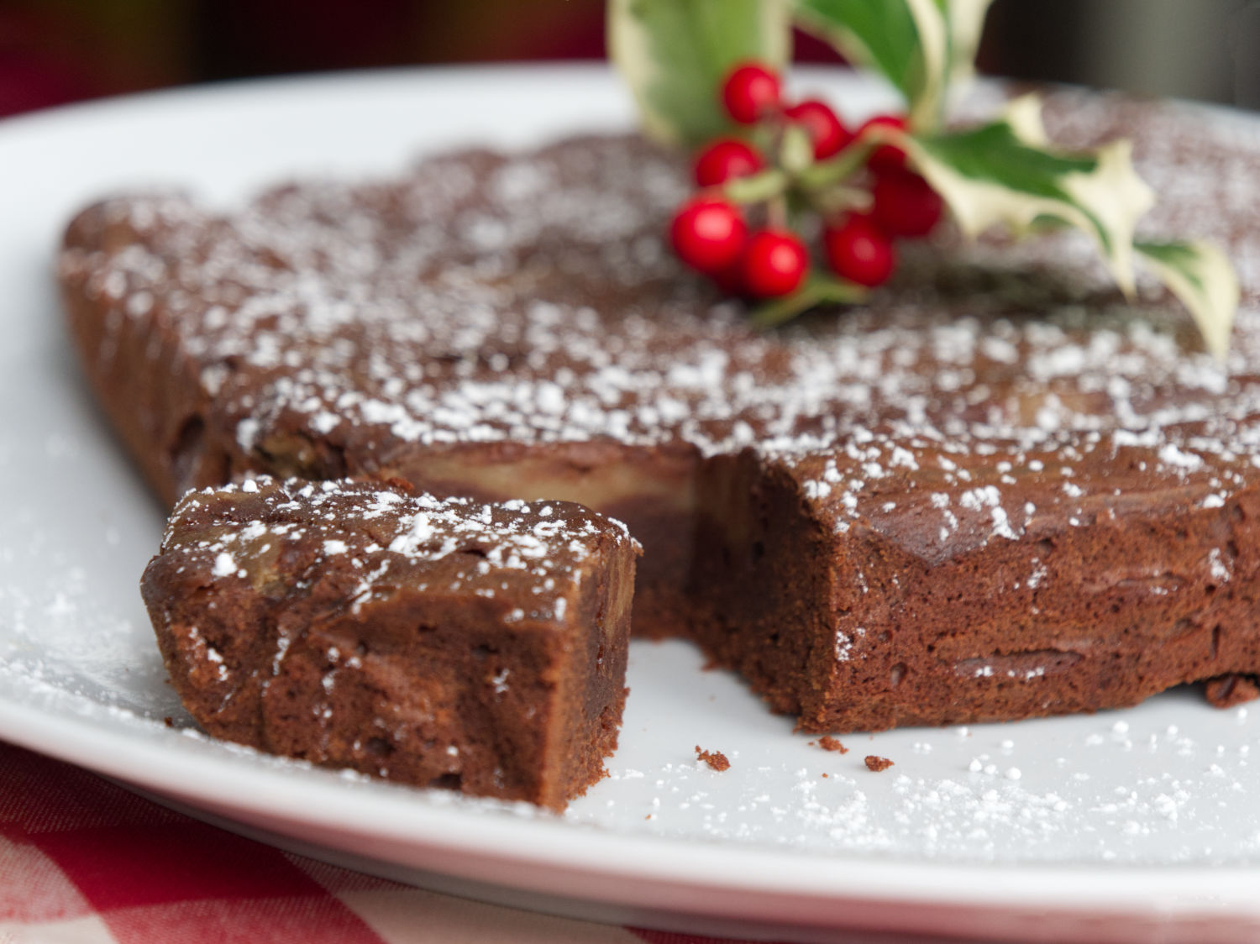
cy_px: 472
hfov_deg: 16.4
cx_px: 630
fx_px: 4367
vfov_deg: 12.3
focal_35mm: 120
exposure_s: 1/125
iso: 640
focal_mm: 60
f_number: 4
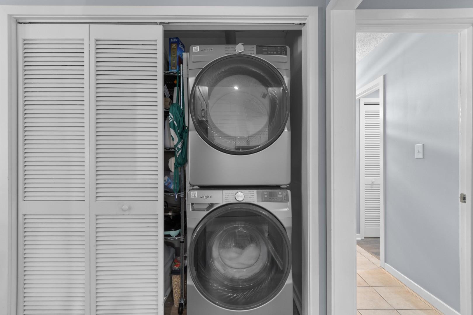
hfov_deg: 100.4
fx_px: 197
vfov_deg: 77.3
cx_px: 236
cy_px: 158
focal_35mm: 15
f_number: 4.5
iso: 100
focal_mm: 10
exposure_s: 1.6
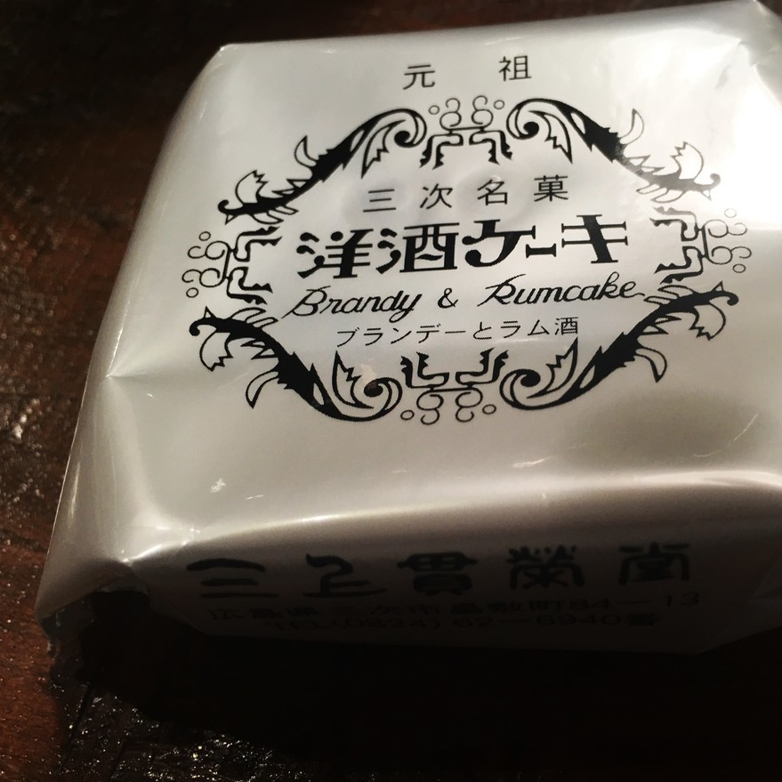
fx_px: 895
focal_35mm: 35
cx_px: 497
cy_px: 387
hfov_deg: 46.7
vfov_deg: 47.2
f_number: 2.2
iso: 25
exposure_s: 1/30
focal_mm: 4.15
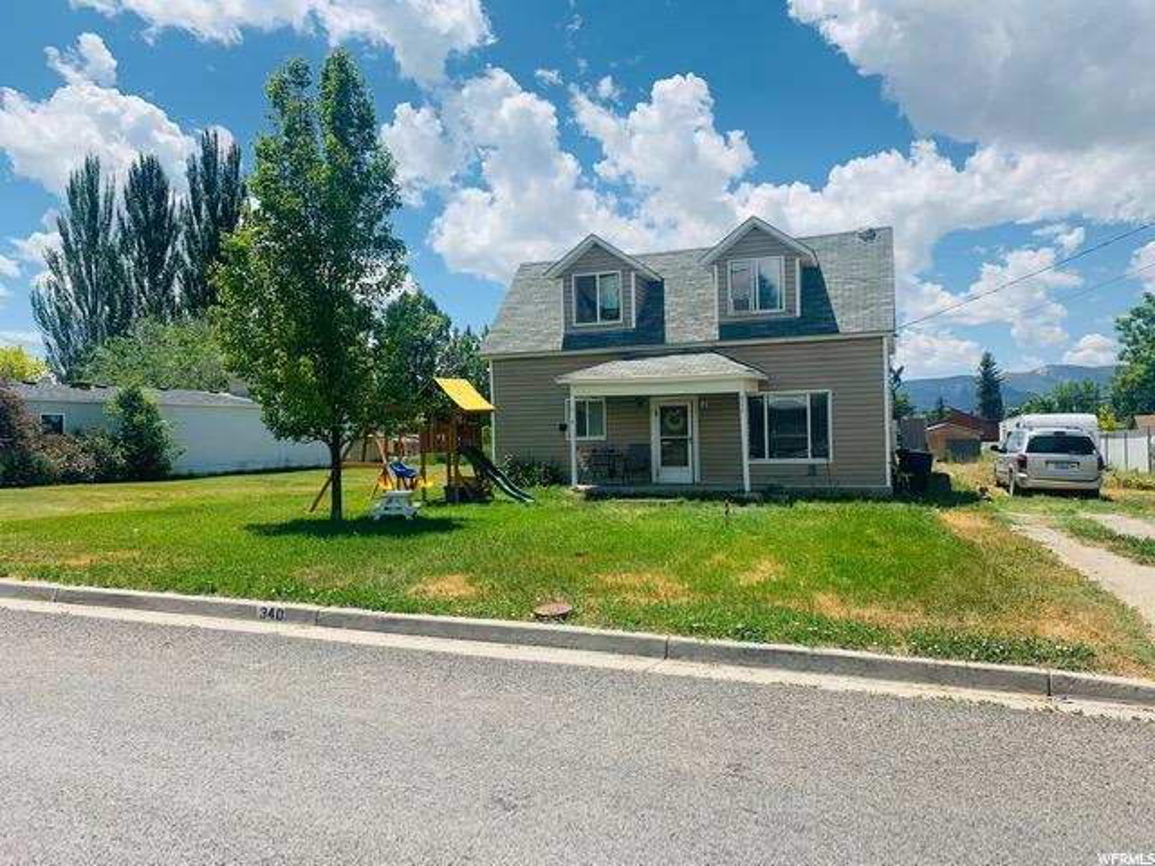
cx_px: 578
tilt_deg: +0.2
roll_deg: +1.9
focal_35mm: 26
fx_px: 868
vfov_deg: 53.1
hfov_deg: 67.3
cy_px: 433
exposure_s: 1/2915
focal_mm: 4.25
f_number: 1.8
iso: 25
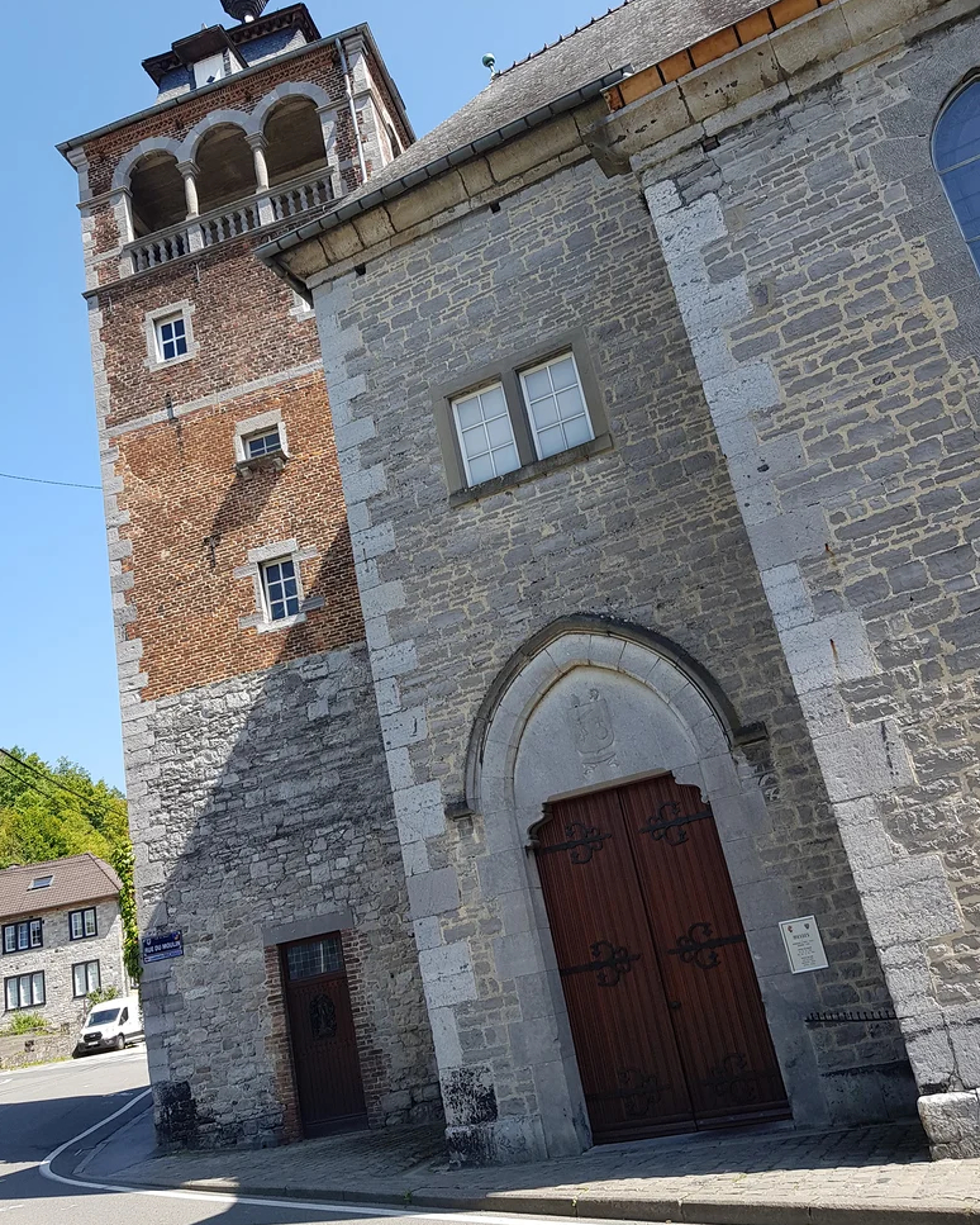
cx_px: 484
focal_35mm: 28
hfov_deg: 51.5
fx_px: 1015
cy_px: 563
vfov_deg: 62.1
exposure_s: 1/802
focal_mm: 4.3
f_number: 1.7
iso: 40
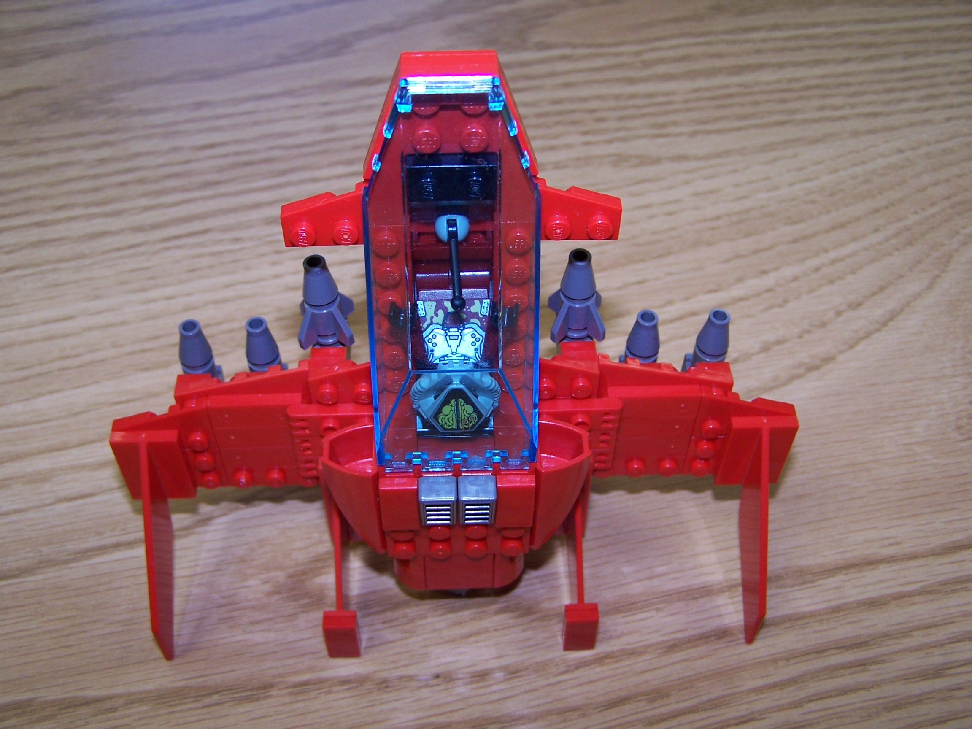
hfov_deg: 49.0
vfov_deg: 37.7
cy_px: 364
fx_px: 1067
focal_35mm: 38
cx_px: 486
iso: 80
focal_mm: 6.3
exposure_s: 1/60
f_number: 2.8
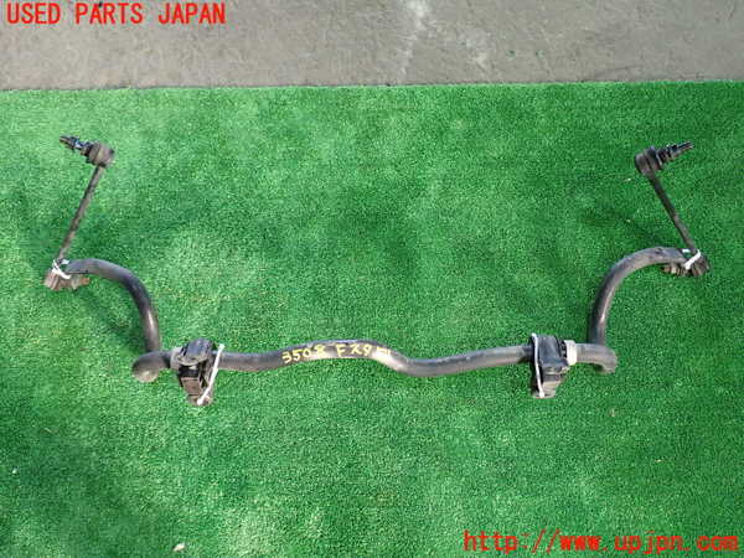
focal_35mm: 30
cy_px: 279
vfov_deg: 46.8
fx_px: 645
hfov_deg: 60.0
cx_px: 372
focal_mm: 5.4
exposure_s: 1/30
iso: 320
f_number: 2.3
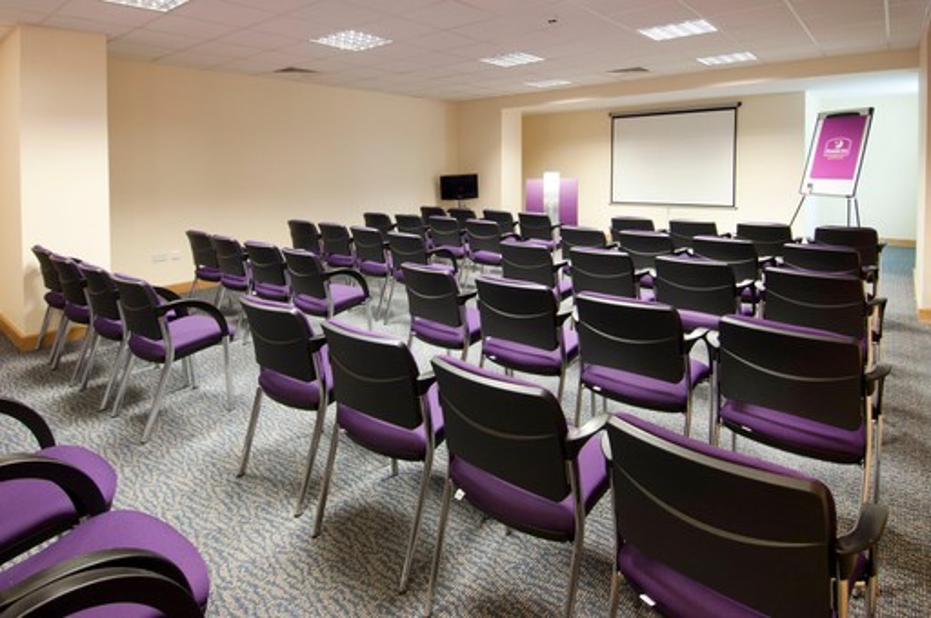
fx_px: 465
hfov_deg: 90.1
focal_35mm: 18
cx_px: 466
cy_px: 309
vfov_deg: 67.2
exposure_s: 1/1.25
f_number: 8
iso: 200
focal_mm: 12
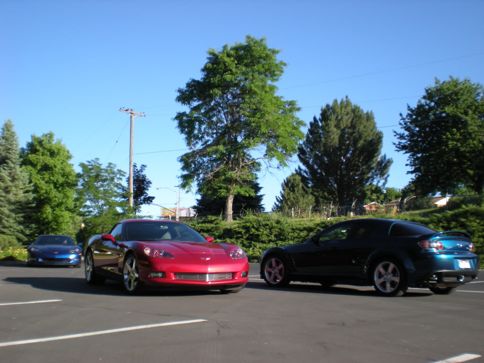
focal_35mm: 44
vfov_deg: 32.9
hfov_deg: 42.9
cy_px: 182
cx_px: 242
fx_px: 615
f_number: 4.9
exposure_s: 1/196
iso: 64
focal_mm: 7.4
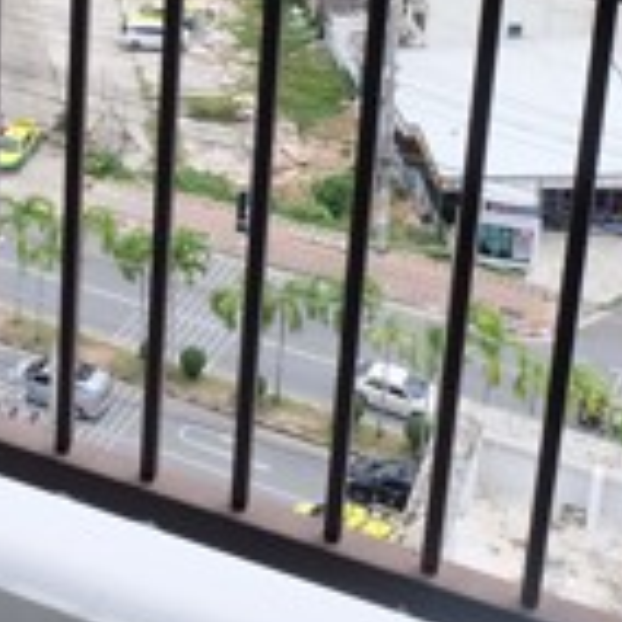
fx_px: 1748
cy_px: -197
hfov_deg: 19.4
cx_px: -44
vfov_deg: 18.7
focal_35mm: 86
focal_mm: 16
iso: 400
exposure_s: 1/450
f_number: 8
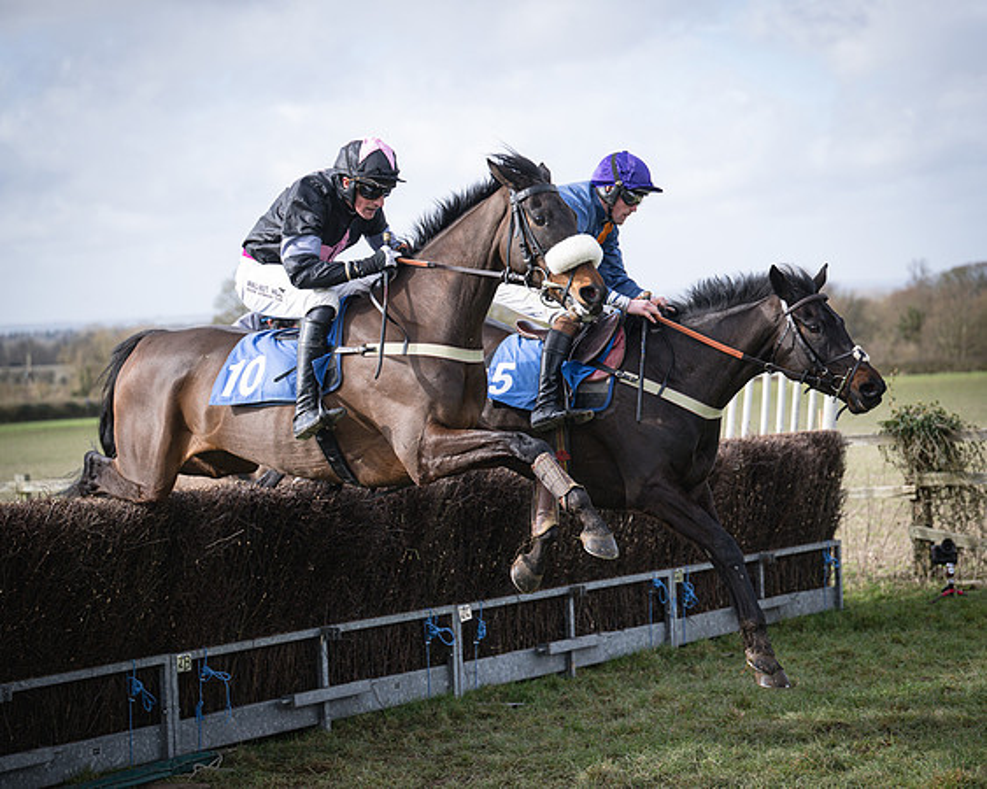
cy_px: 430
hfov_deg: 22.2
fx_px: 2509
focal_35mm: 86
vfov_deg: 17.9
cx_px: 423
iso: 250
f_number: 3.2
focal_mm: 70
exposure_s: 1/1600
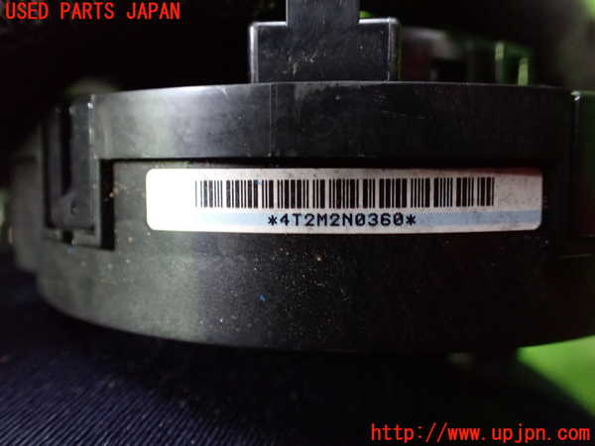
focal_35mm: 30
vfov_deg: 46.8
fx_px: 516
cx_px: 298
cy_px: 223
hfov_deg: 60.0
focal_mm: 5.4
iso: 1250
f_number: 2.3
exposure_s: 1/30
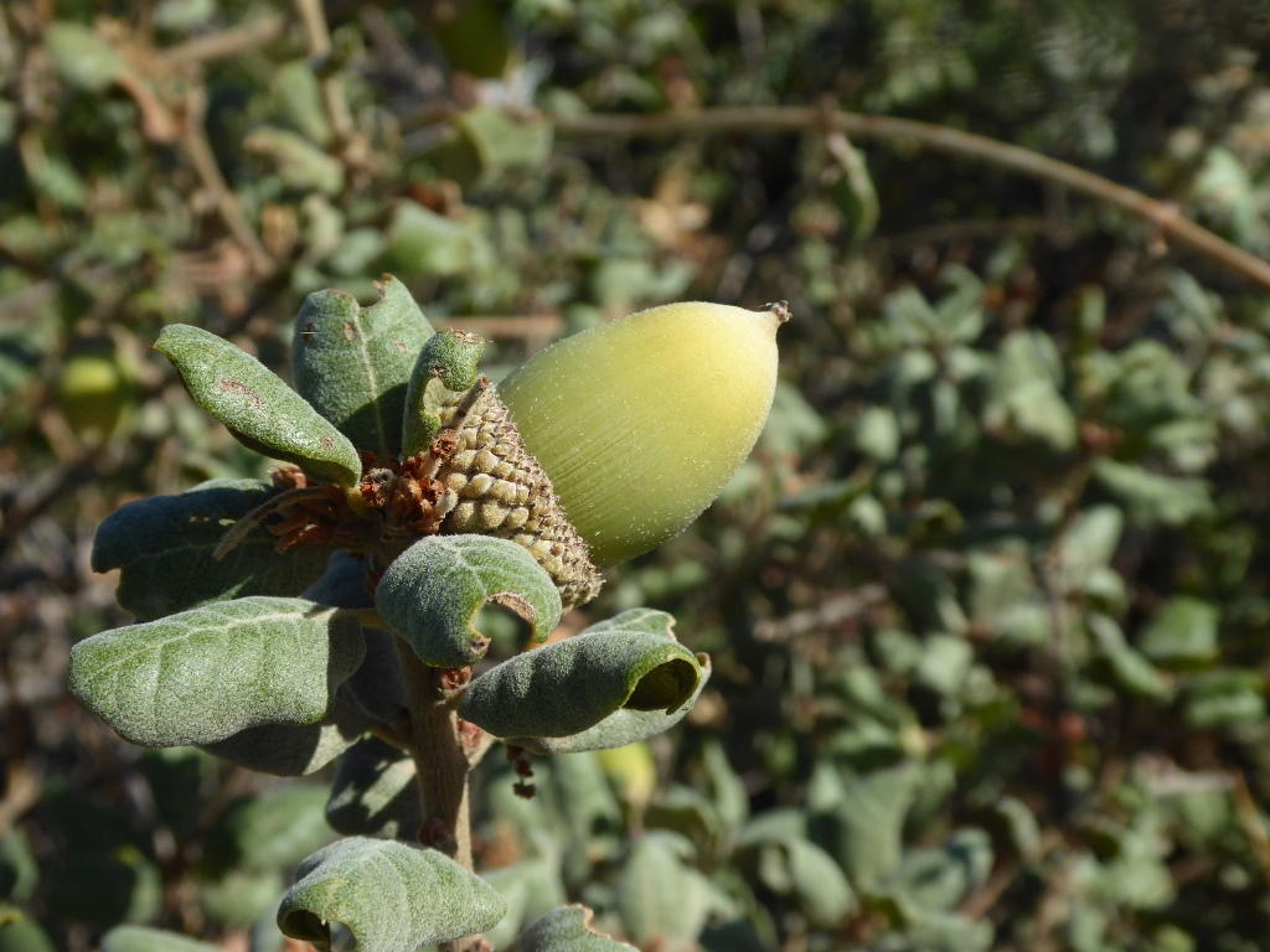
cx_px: 635
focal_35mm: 53
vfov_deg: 27.5
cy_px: 476
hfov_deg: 36.2
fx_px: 1944
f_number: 4.1
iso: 100
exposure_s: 1/640
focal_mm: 9
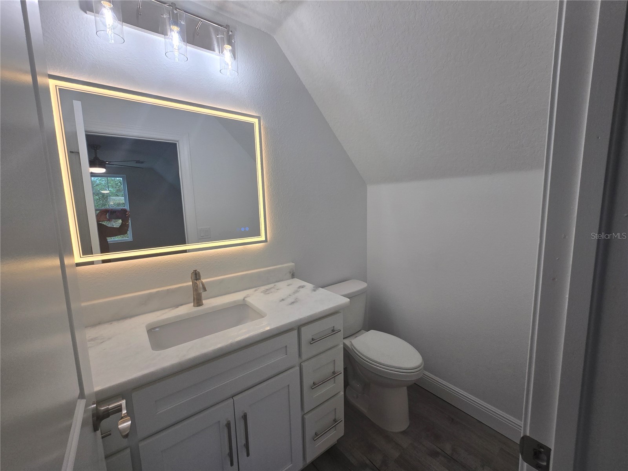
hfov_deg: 106.2
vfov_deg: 89.9
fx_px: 236
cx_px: 314
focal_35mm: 13
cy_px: 236
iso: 50
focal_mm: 2.2
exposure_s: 1/176
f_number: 2.2
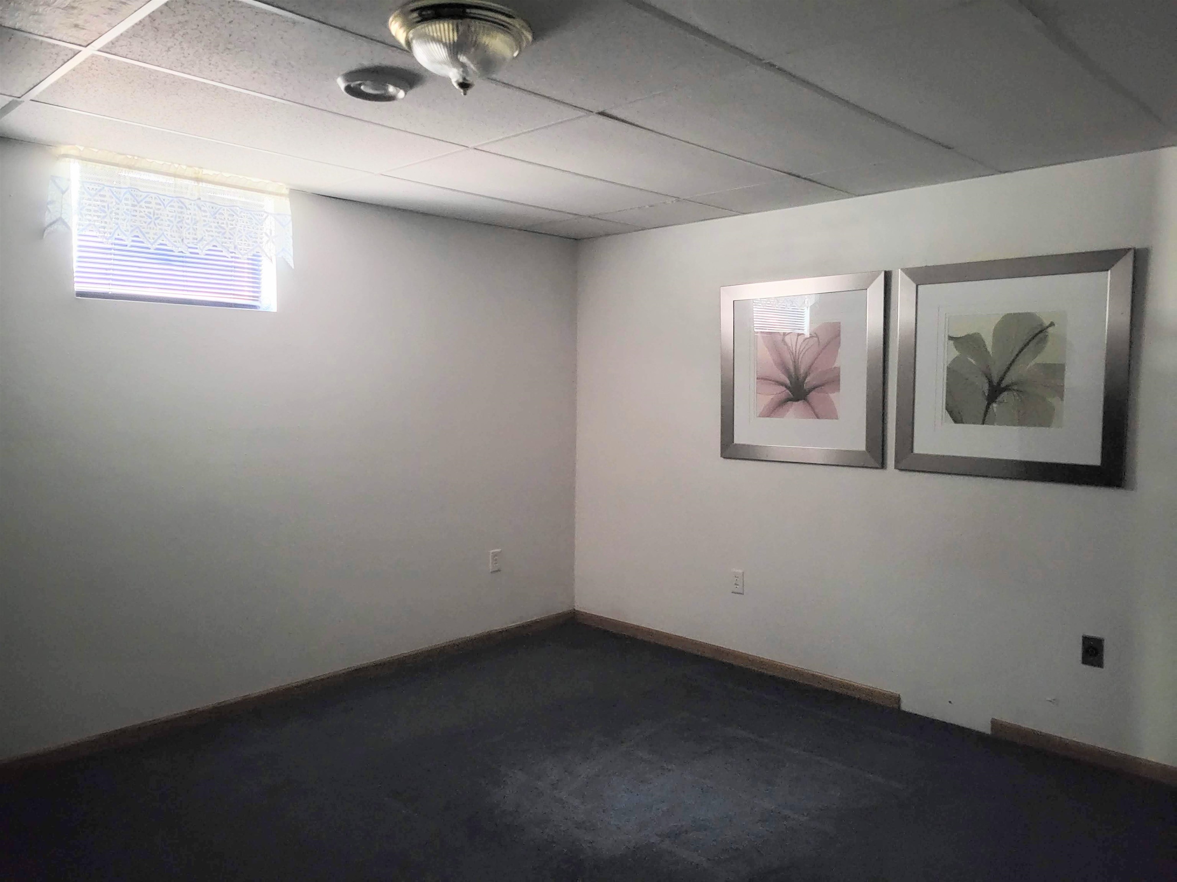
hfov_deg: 67.3
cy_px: 441
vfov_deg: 53.1
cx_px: 588
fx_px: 884
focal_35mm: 26
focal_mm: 5.4
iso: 1250
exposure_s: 1/17.2
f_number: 1.8
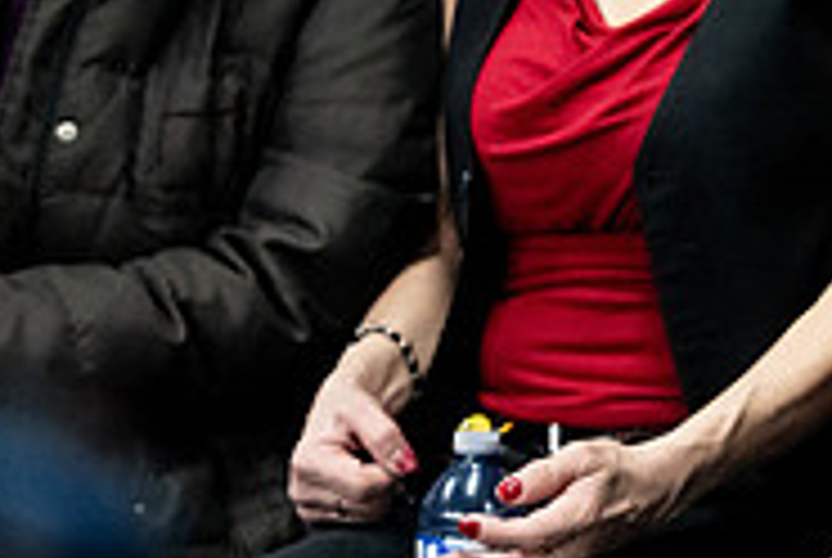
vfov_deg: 6.3
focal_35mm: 219
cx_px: 1021
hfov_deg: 9.3
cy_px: -110
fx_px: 5069
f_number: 2.8
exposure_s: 1/1000
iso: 10000
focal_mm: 70
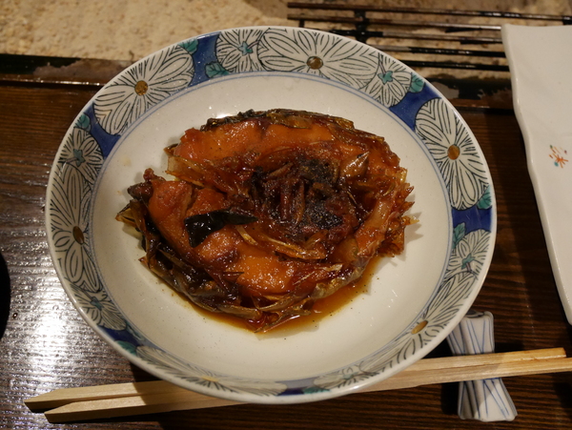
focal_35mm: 38
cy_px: 215
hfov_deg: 48.9
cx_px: 286
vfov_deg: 37.8
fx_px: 628
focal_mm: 19
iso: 3200
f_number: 4.3
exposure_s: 1/20
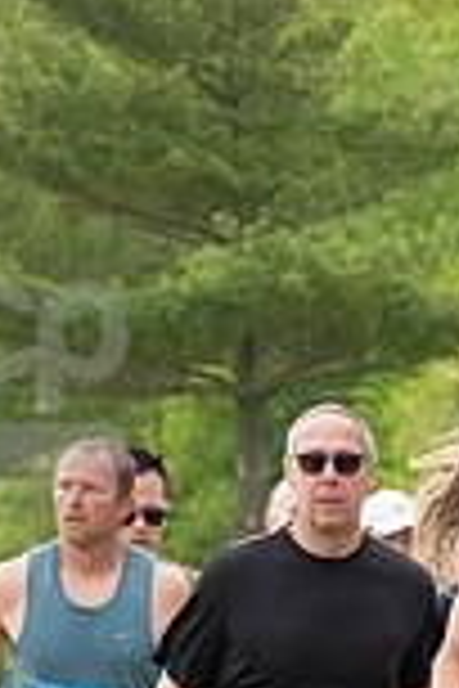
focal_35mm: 594
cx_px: 515
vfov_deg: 3.5
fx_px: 11359
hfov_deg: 2.3
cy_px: 854
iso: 4000
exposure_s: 1/1600
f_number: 7.1
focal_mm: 135
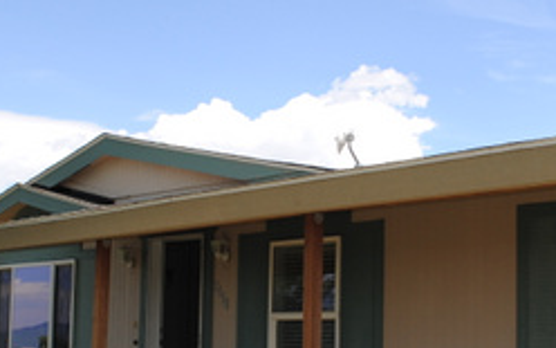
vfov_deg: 16.5
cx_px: 274
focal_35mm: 79
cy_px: 227
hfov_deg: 26.1
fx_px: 1197
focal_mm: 20
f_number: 9
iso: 100
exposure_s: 1/200
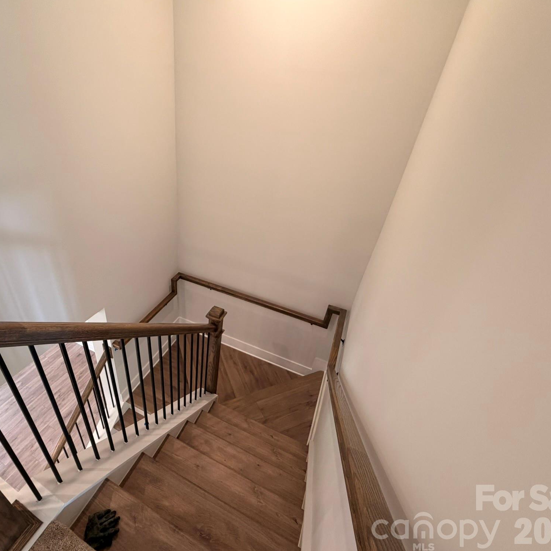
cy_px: 273
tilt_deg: -33.4
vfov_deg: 84.0
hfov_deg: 82.8
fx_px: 306
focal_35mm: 17
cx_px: 215
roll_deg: -4.3
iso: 200
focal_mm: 2.22
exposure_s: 1/60
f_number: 2.2
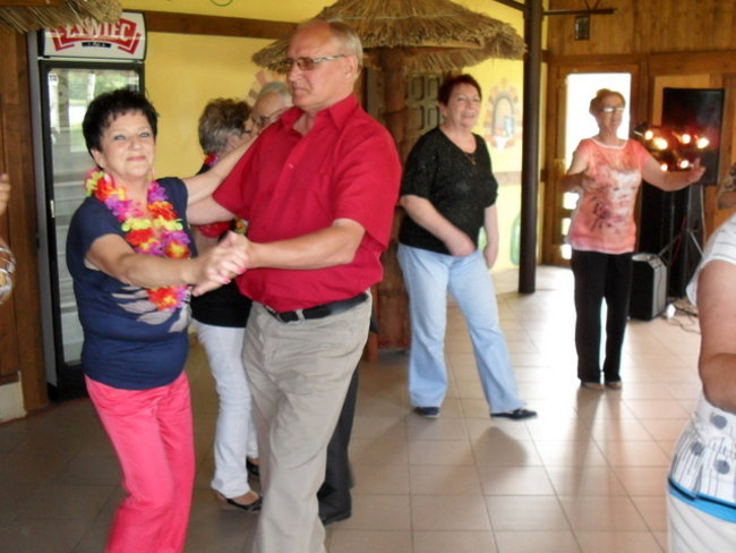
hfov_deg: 49.0
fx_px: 808
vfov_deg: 37.7
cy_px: 276
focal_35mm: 38
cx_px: 368
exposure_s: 1/45
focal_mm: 6.3
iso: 200
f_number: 2.8
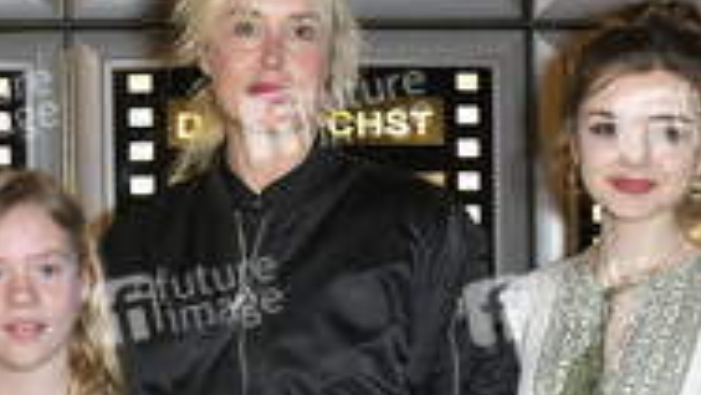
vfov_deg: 15.2
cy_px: 395
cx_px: 237
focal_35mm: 78
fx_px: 1451
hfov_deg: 27.0
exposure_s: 1/250
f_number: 6.3
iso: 2500
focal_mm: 31
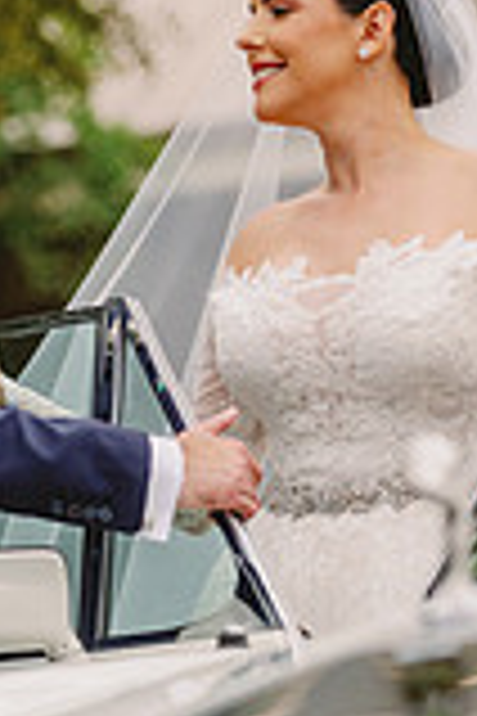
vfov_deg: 7.3
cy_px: 450
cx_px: 94
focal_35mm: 283
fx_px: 5624
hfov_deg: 4.9
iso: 500
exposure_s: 1/2500
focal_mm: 100
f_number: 2.8
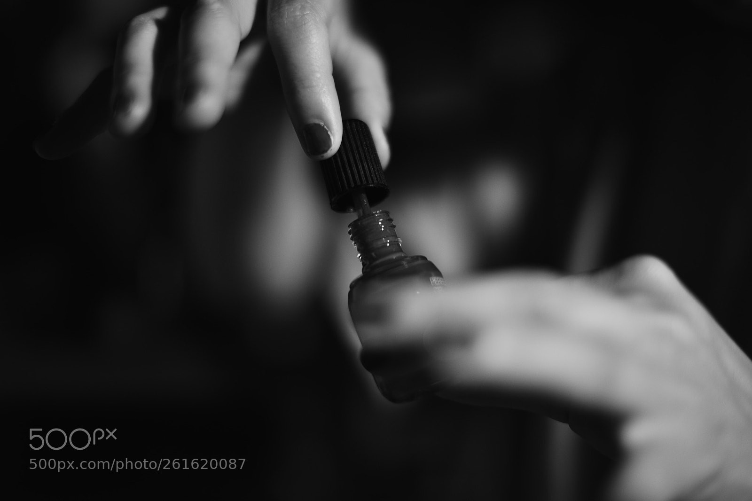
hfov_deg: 39.6
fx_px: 1044
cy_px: 250
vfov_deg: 27.0
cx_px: 376
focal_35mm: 50
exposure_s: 1/60
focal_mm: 50
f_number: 1.4
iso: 125
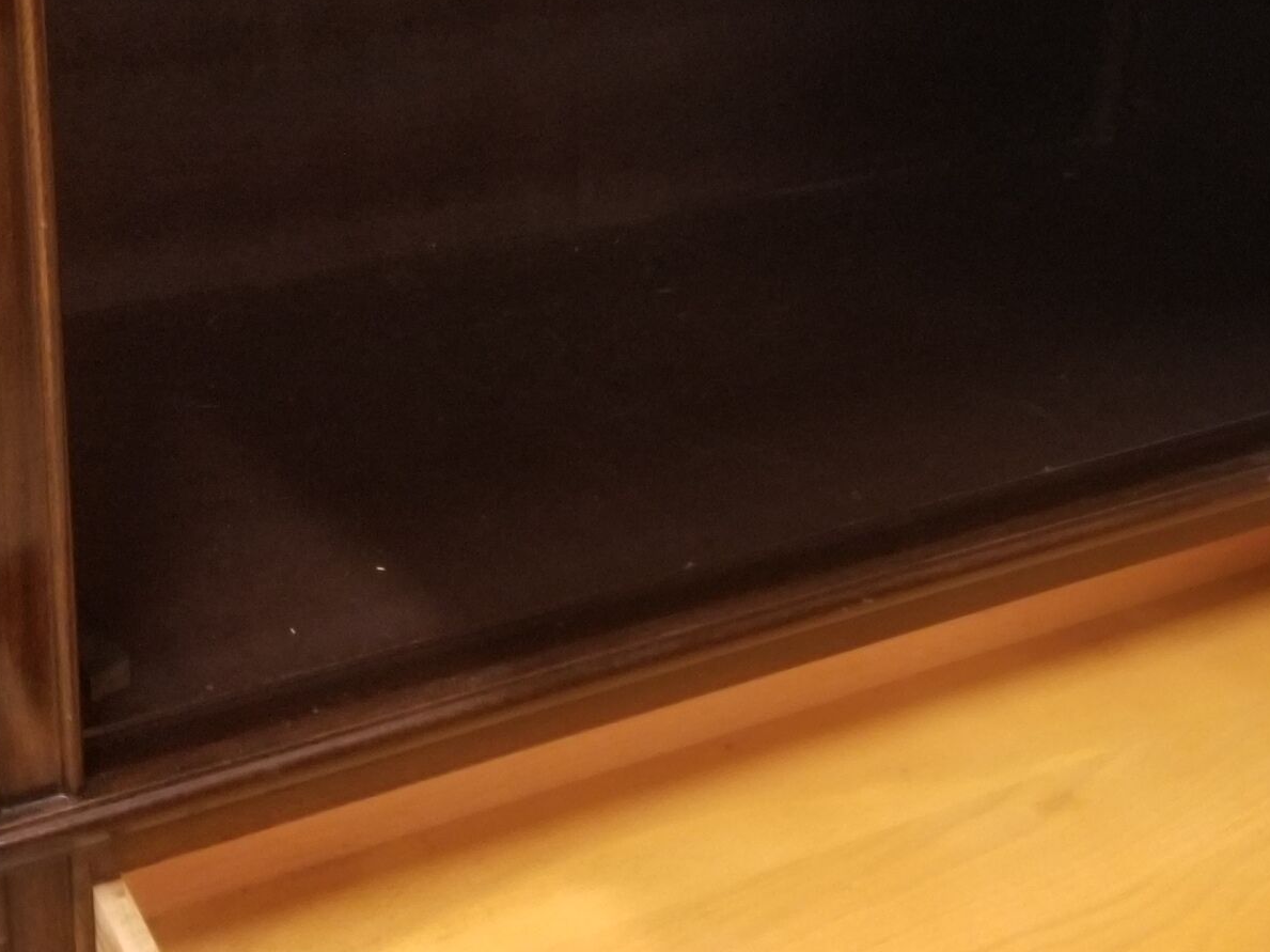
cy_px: 234
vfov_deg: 23.0
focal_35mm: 63
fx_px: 2311
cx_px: 891
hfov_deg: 30.4
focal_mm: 4.25
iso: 400
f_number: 1.7
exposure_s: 1/10
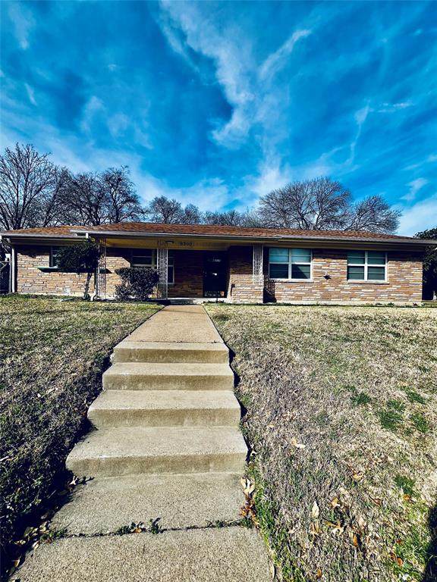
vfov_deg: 106.2
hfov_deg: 89.9
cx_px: 218
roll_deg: -1.0
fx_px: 219
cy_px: 291
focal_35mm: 13
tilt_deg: +0.6
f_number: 1.8
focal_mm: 1.57
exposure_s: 1/1393
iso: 32
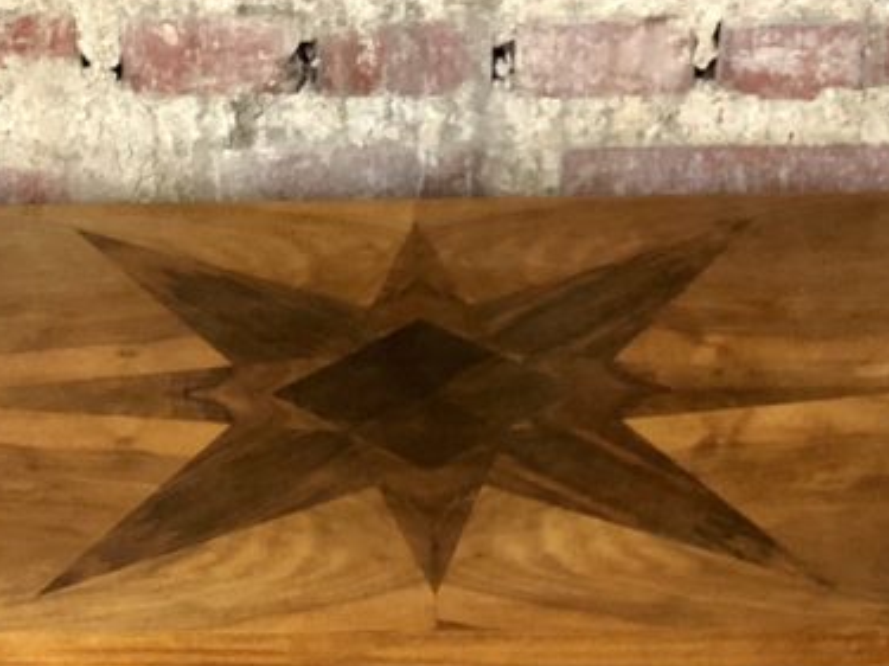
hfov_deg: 13.9
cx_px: 348
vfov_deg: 10.3
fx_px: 3646
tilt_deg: -35.3
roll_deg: +3.1
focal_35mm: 142
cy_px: 728
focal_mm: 6
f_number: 2.4
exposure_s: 1/17
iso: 160
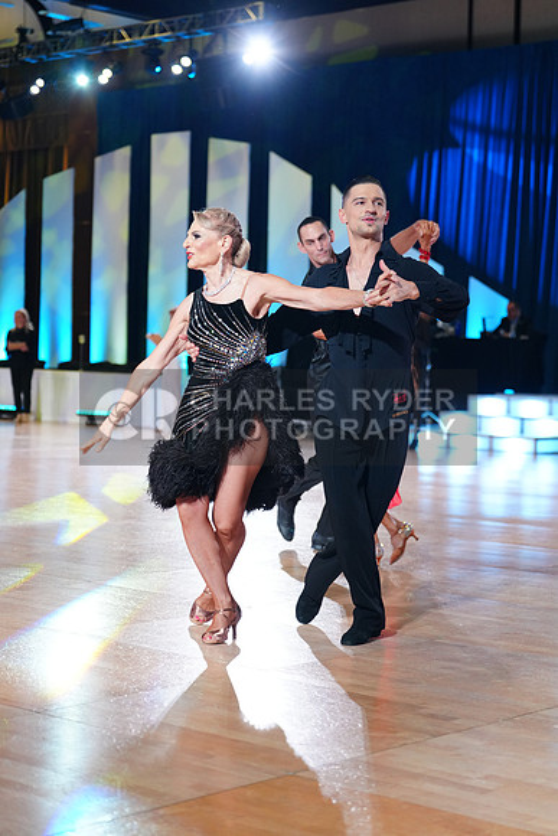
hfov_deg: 19.5
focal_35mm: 70
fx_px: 1626
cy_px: 418
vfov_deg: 28.8
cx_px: 279
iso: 2000
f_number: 2.8
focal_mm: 70
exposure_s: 1/400
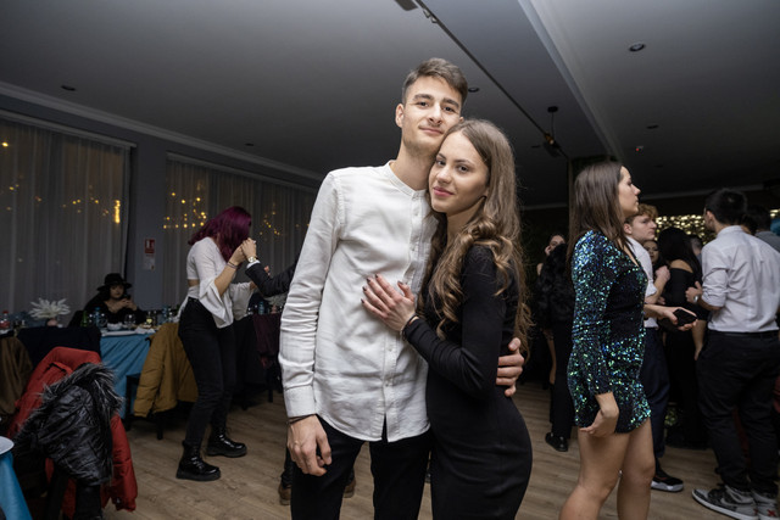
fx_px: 433
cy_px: 260
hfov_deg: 84.0
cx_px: 390
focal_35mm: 20
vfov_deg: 62.0
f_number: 2.5
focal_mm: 13
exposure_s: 1/125
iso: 640
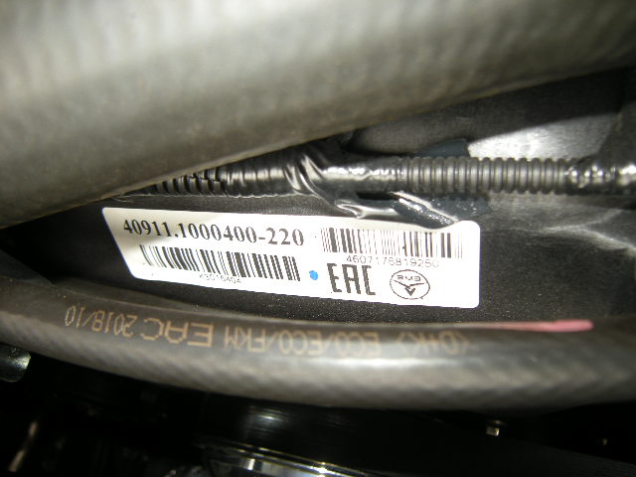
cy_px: 238
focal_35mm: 28
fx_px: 514
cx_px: 318
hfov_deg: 63.4
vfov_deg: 49.7
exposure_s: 1/61.3
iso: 64
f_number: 2.8
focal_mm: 4.7
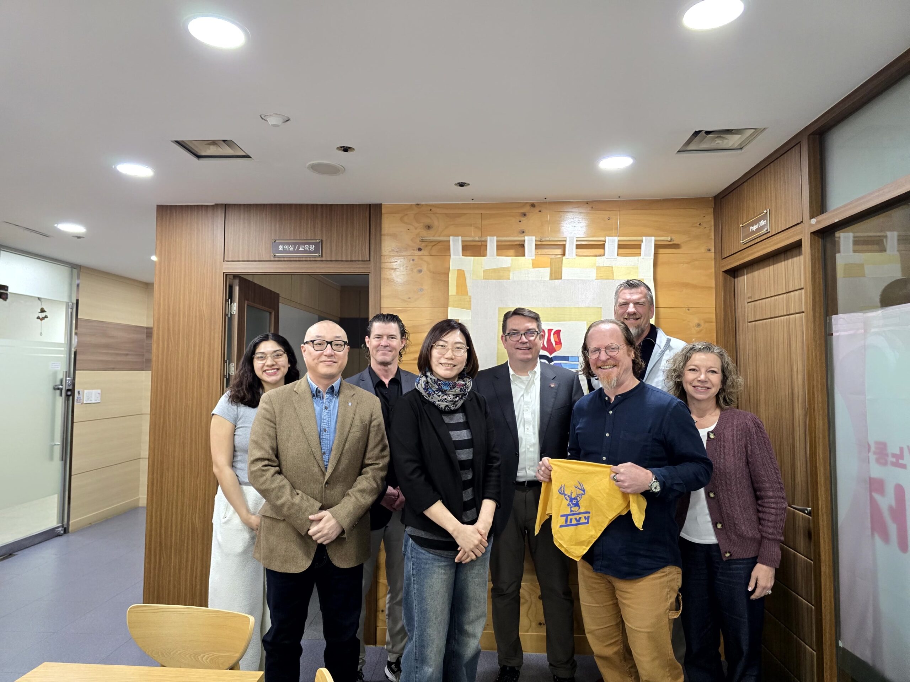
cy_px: 341
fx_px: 605
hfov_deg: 73.9
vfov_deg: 58.9
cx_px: 455
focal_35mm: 23
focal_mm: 6.3
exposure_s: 1/120
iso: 500
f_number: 1.7
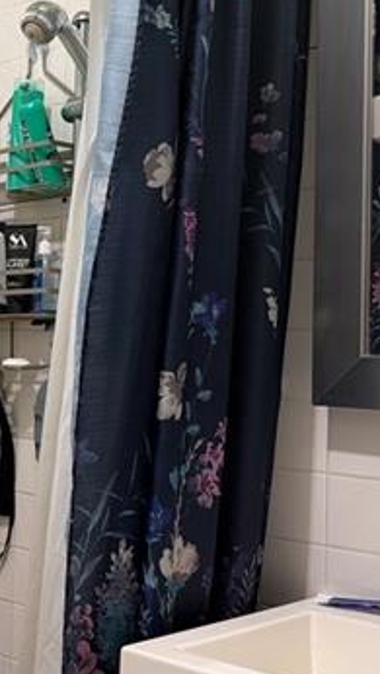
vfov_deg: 36.0
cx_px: -64
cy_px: 323
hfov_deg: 19.6
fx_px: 1037
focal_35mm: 58
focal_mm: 6.76
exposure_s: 1/60
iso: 200
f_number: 1.78
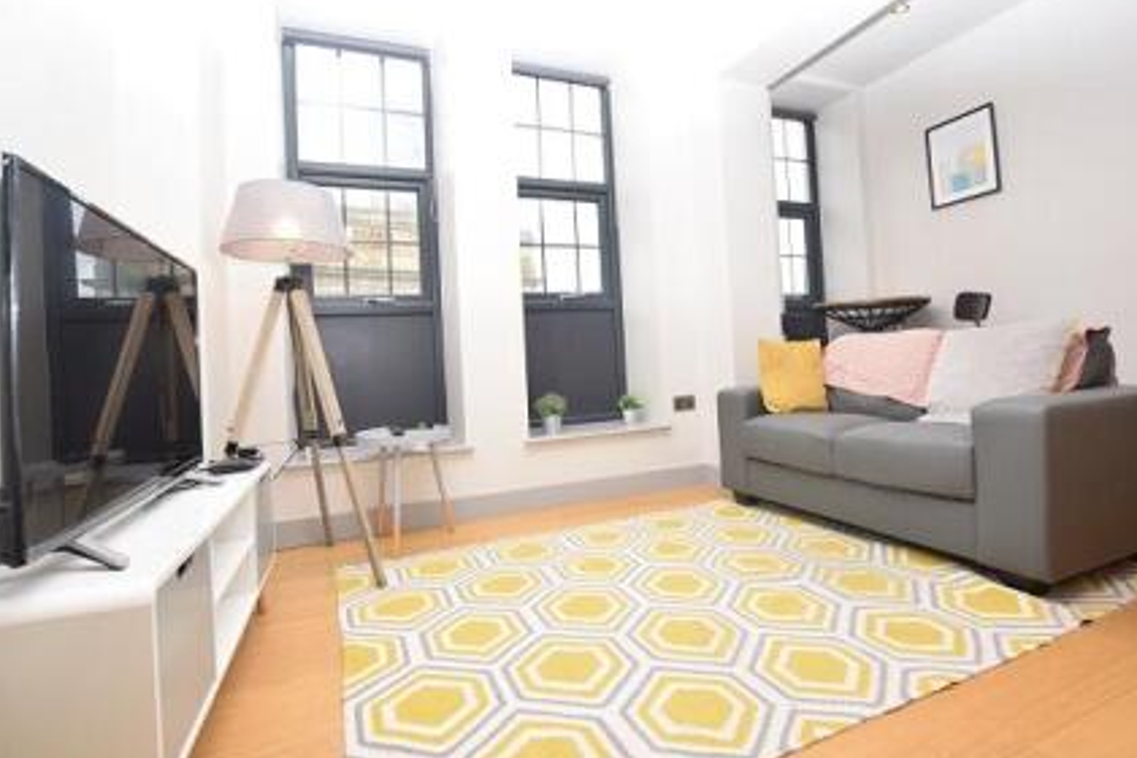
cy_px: 348
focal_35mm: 17
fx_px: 537
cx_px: 579
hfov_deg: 93.3
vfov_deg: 70.3
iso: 500
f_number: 5.6
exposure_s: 1/125
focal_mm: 10
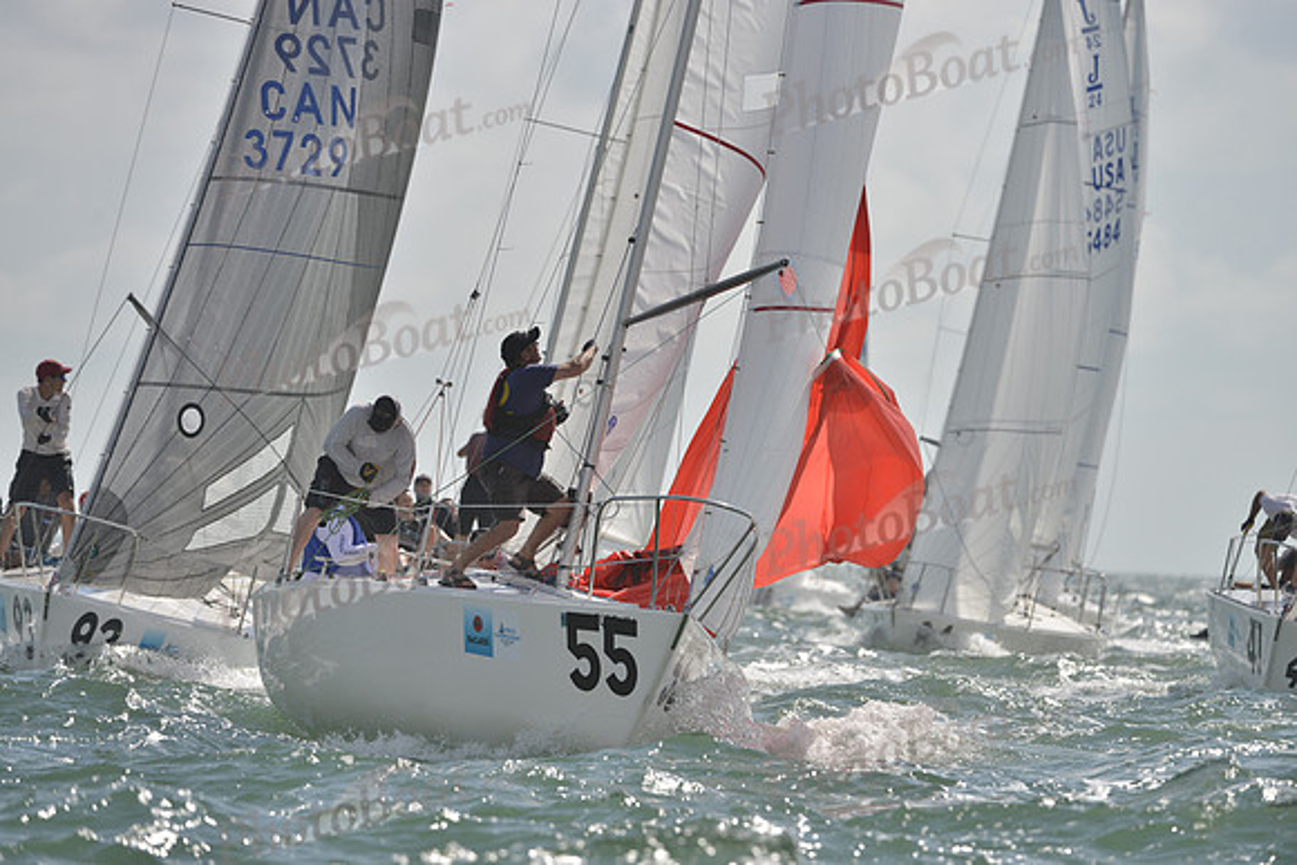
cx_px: 648
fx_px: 12252
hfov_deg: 6.1
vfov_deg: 4.0
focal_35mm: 340
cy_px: 432
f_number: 5.6
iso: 280
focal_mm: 340
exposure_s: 1/2500
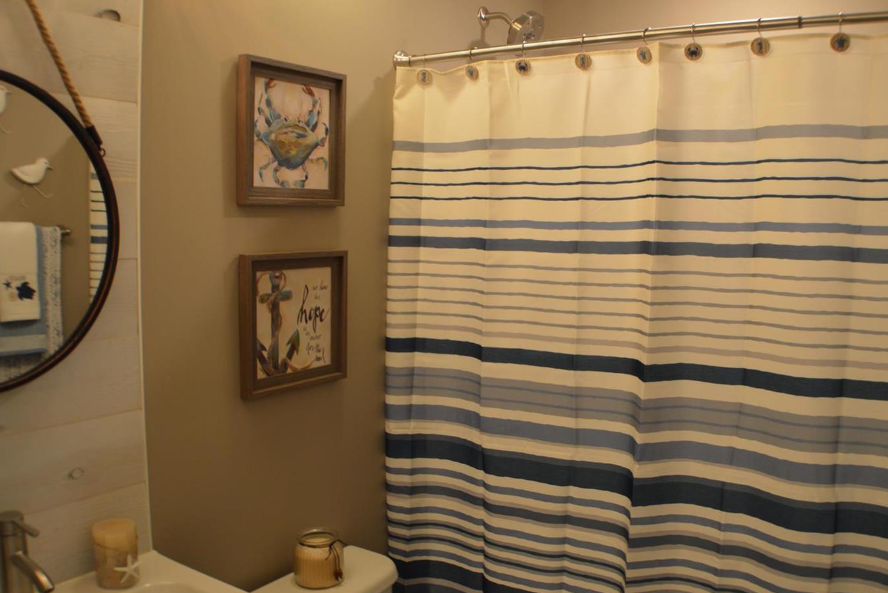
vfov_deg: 34.2
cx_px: 469
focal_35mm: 39
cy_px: 299
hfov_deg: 49.5
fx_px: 962
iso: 400
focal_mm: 22
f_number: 4
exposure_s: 1/50
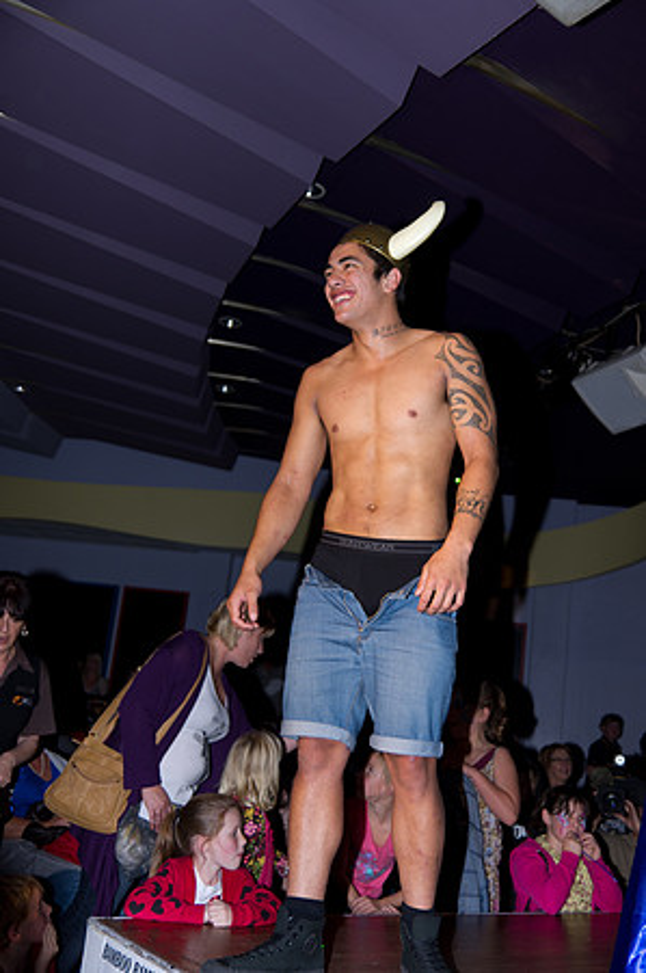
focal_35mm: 39
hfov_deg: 34.1
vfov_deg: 49.6
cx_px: 323
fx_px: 1052
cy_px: 486
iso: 200
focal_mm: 25.63
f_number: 2.8
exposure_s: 1/180
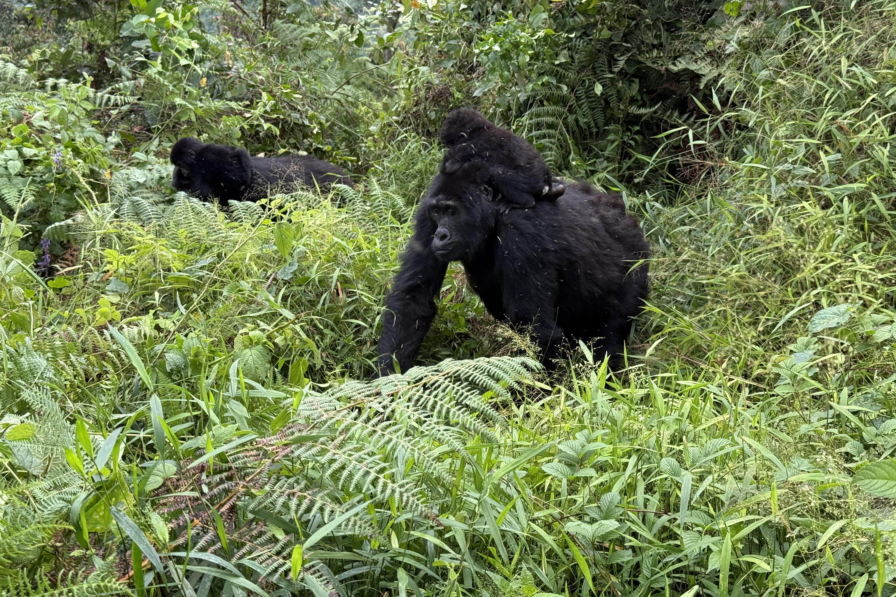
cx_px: 448
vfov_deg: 27.0
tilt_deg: -12.6
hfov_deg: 39.6
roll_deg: +1.8
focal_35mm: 50
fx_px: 1244
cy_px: 272
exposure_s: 1/466
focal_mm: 6.76
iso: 80
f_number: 1.78
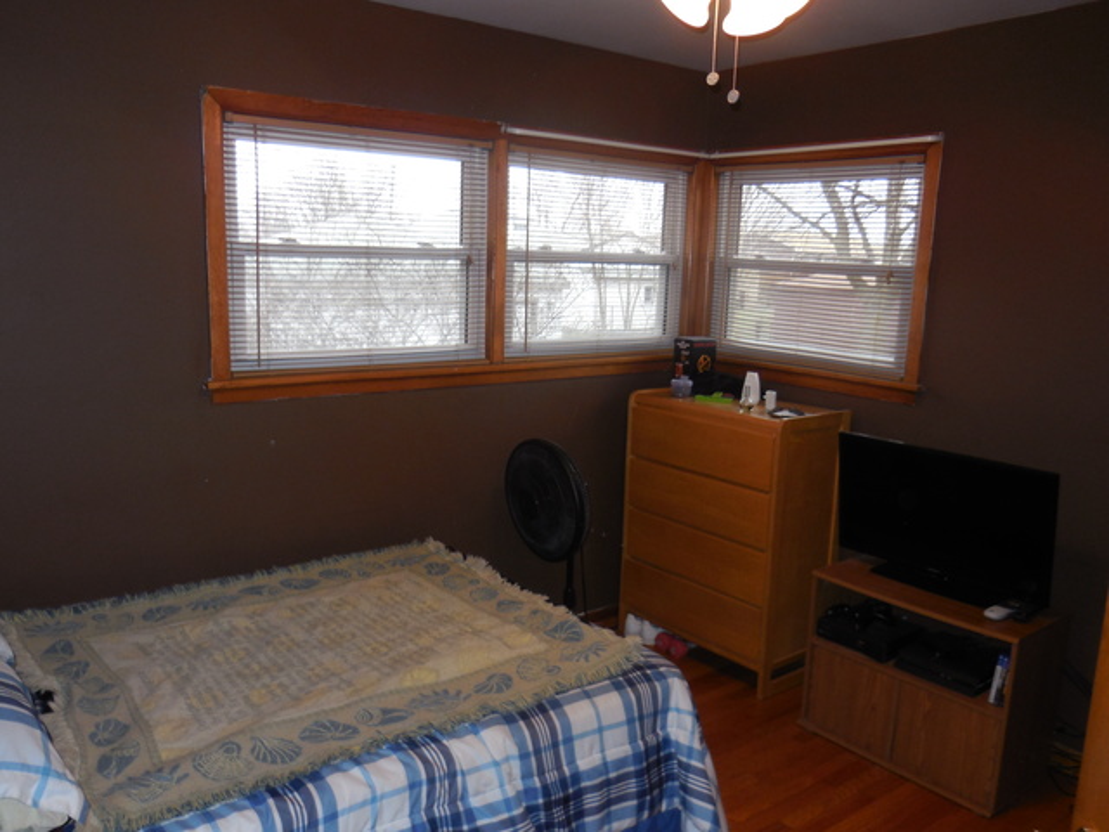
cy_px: 416
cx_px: 554
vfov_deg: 46.8
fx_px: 961
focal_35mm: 30
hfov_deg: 60.0
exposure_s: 1/25
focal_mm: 5.3
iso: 200
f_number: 3.2
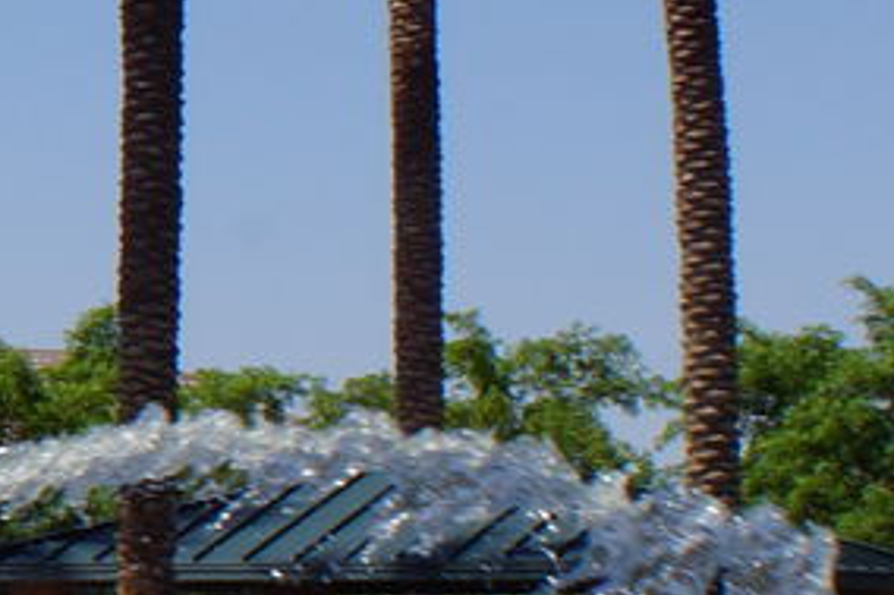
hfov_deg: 6.4
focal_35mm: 304
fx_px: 7545
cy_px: 151
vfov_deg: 4.5
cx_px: -1423
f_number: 13
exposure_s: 1/200
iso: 100
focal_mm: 30
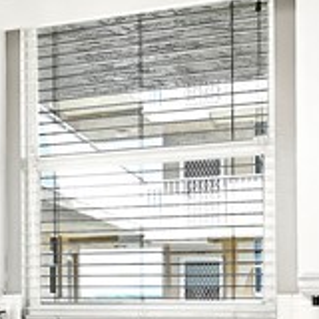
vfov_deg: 20.8
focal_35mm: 81
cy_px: 300
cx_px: -210
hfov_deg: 18.1
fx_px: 845
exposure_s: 1.3
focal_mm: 14
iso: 100
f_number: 8
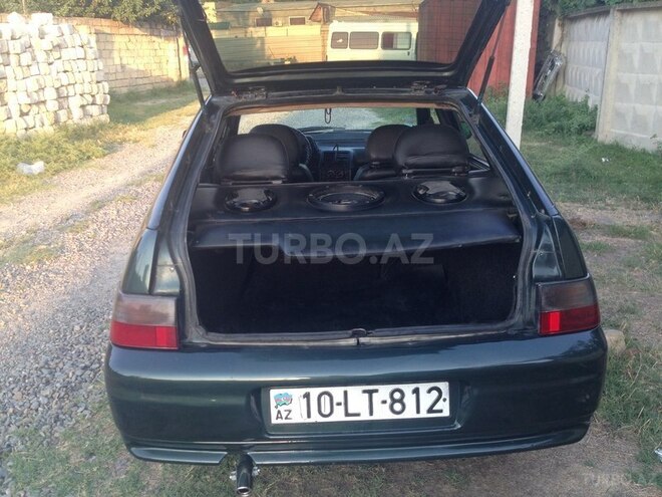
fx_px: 631
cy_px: 248
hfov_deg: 55.4
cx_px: 331
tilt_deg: -16.6
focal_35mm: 33
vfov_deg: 42.9
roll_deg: +1.1
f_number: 2.4
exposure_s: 1/120
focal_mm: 4.12
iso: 64
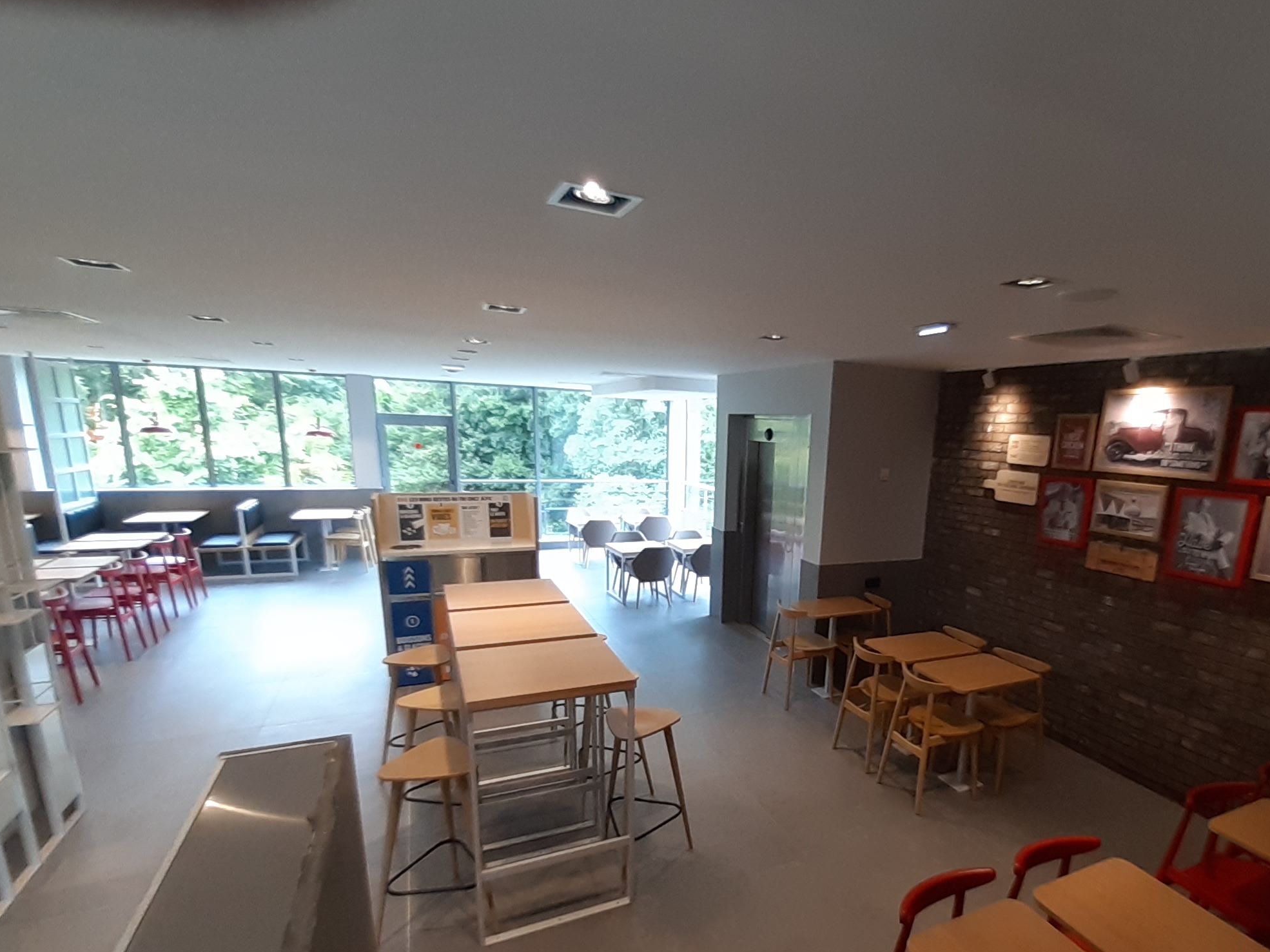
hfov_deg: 90.3
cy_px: 567
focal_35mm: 17
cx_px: 735
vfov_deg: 74.0
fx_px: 624
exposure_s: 1/50
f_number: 2.2
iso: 125
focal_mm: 1.13
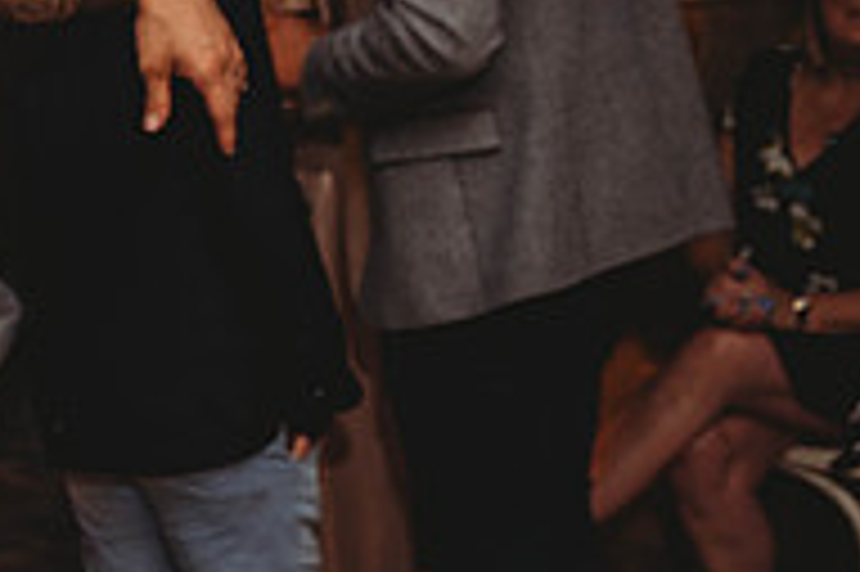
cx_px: -270
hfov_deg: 24.2
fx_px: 1742
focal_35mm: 73
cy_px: 403
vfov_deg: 18.6
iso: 400
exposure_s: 1/80
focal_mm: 24
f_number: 4
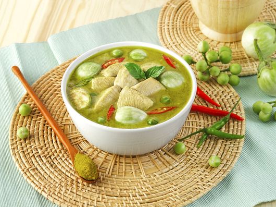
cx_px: 140
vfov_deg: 15.1
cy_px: 104
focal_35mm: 98
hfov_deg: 20.0
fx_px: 781
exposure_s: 1/100
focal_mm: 60
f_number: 8
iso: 100
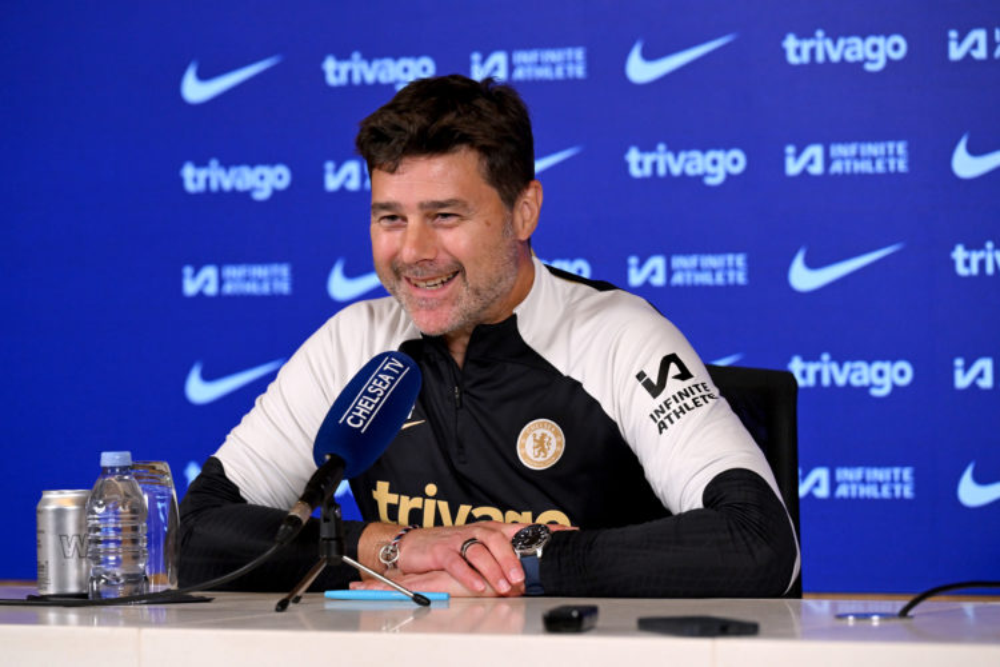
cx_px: 500
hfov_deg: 13.7
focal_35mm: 150
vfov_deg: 9.1
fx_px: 4166
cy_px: 334
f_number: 4
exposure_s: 1/400
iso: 2000
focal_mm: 150
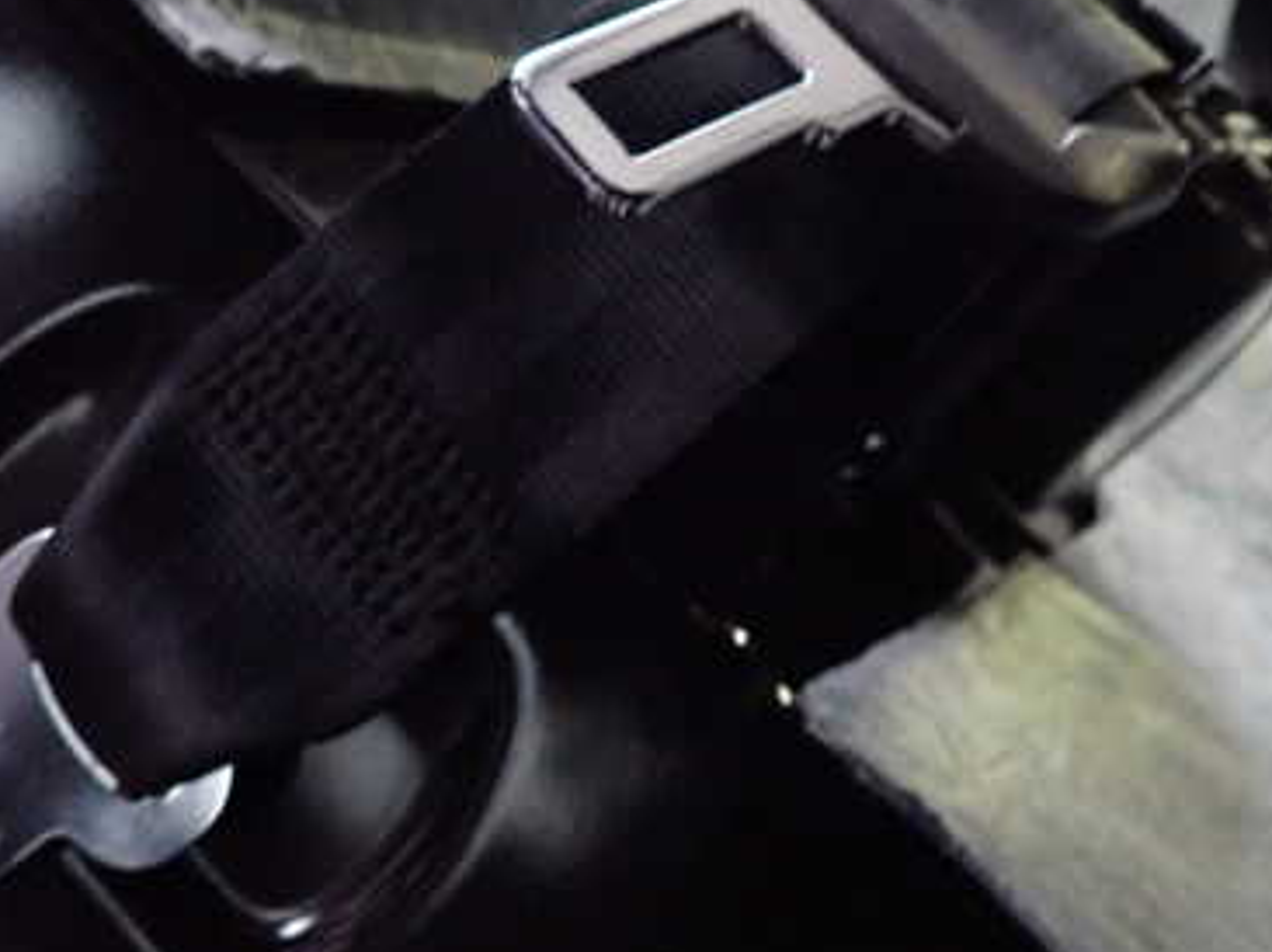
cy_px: 281
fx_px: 1506
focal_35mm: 41
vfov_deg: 34.6
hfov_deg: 45.8
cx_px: 615
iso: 800
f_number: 2
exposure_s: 1/30
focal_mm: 4.5
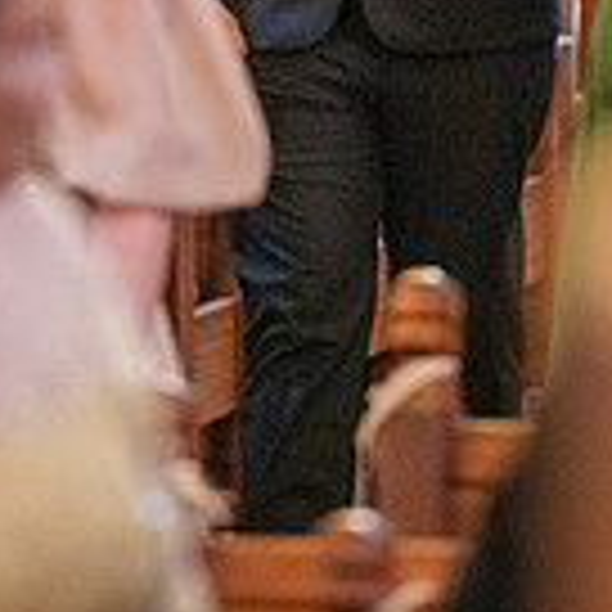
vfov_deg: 2.4
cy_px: -218
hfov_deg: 2.4
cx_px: 274
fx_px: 14542
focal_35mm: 727
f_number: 3.2
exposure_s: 1/320
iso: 1250
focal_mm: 200
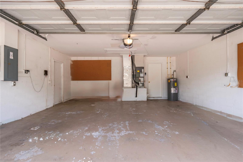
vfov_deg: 71.9
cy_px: 81
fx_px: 111
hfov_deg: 95.0
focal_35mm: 16
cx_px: 122
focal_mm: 16.5
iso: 320
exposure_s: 1/2000
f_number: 7.1
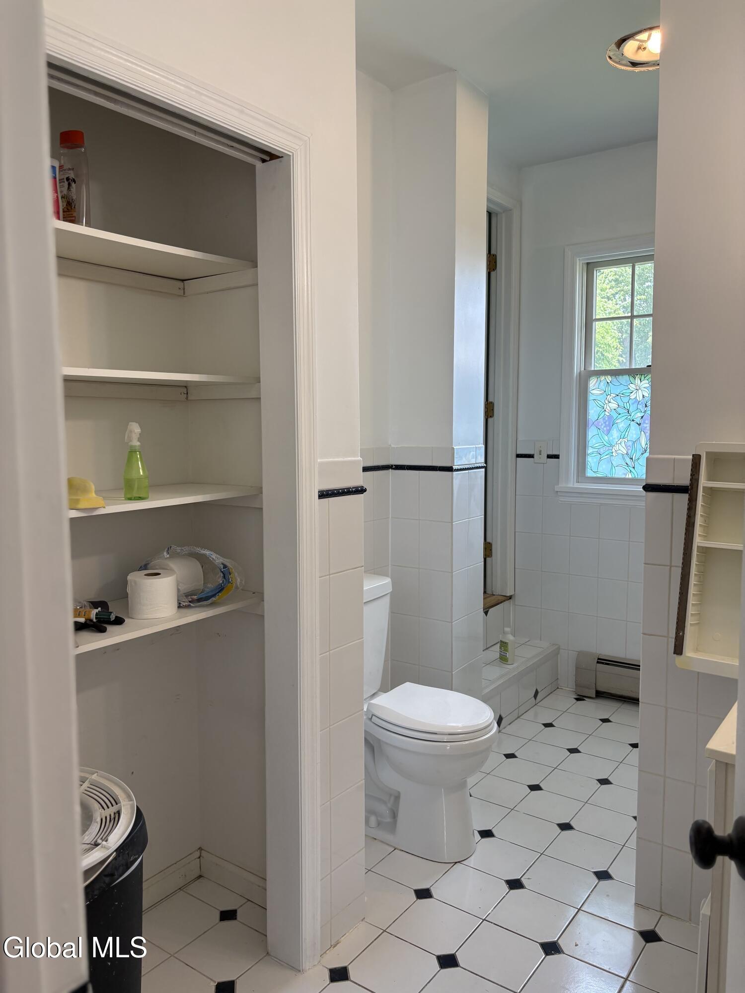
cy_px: 496
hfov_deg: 53.1
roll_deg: +0.2
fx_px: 746
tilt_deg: -3.2
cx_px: 372
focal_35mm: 26
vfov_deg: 67.3
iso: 80
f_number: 1.6
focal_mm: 5.96
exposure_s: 1/120
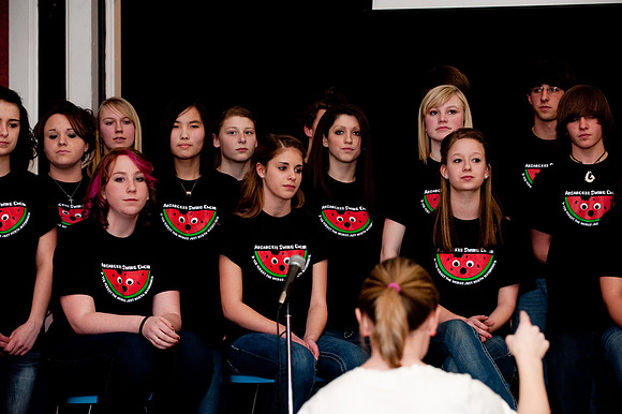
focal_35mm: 116
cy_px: 207
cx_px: 311
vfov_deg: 11.8
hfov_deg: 17.7
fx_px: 2003
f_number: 5.6
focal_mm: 116
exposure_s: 1/125
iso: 560
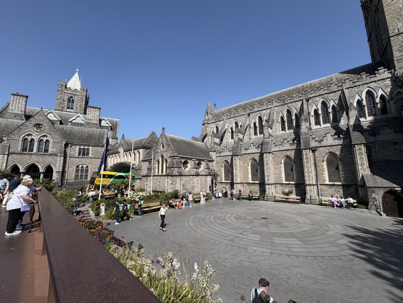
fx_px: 163
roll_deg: +1.3
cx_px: 202
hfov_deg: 102.1
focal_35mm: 14
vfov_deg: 85.7
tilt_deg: +8.7
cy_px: 152
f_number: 2.2
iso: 50
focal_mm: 2.22
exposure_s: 1/2083
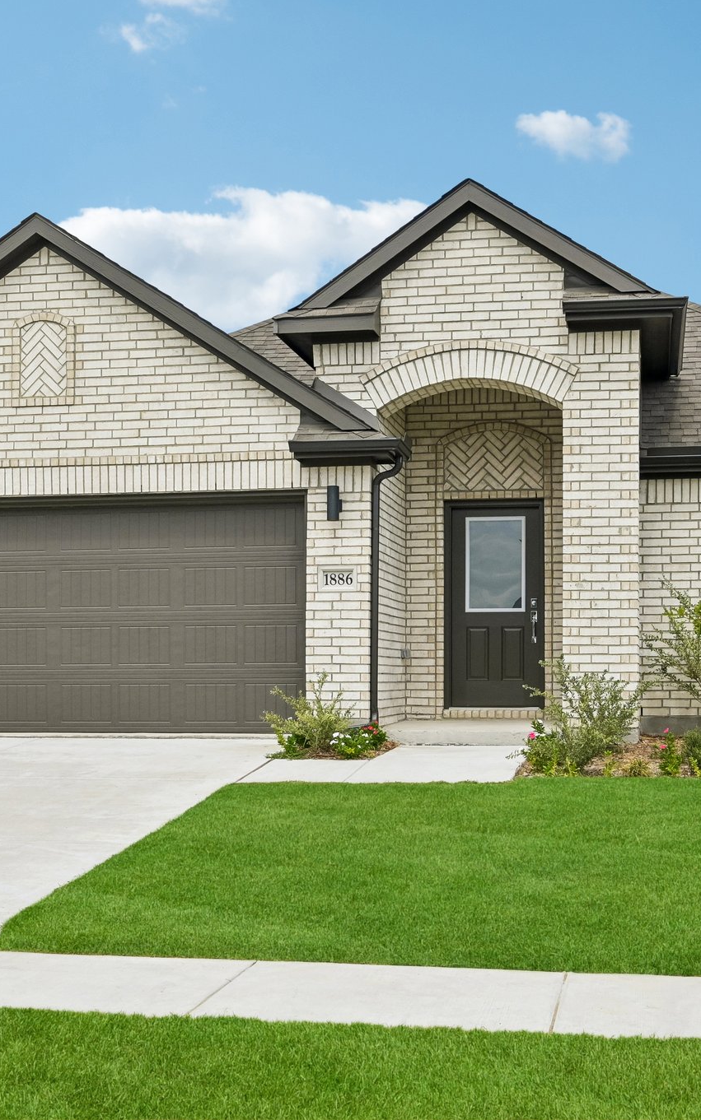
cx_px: 391
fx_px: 1406
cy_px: 559
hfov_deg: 28.0
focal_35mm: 46
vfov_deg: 43.5
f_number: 8
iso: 400
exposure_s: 1/1600
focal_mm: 30
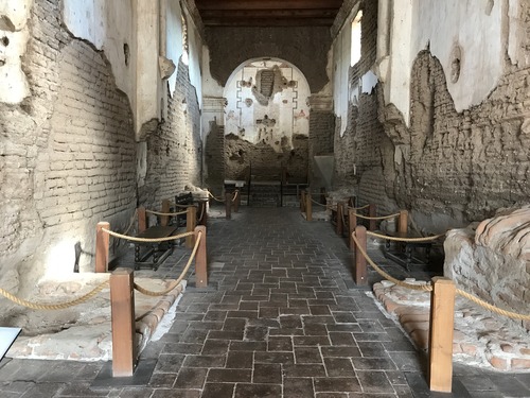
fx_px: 429
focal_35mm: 28
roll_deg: -0.5
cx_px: 265
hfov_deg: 63.4
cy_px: 199
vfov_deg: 49.7
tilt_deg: -4.7
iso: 40
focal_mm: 3.99
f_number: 1.8
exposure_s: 1/15
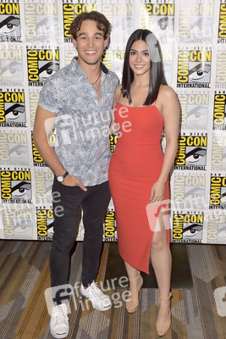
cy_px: 170
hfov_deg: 35.1
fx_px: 357
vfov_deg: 50.7
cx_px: 113
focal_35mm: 38
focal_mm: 38
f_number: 6.3
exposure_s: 1/320
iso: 500
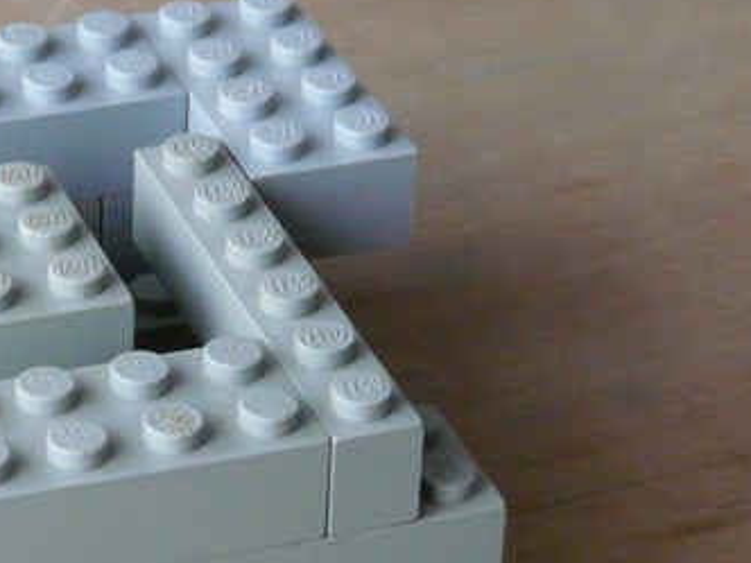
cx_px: -93
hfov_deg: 10.9
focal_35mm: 179
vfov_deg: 8.3
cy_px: 422
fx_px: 3883
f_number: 3.2
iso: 400
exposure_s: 1/13
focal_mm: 10.8
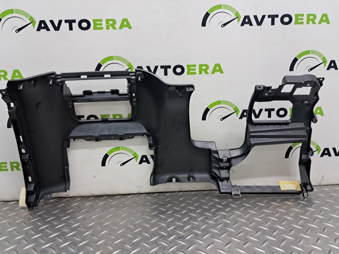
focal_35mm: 27
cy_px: 127
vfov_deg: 51.3
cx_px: 170
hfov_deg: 65.4
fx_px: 264
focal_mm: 4
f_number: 1.8
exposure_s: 1/50
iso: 100
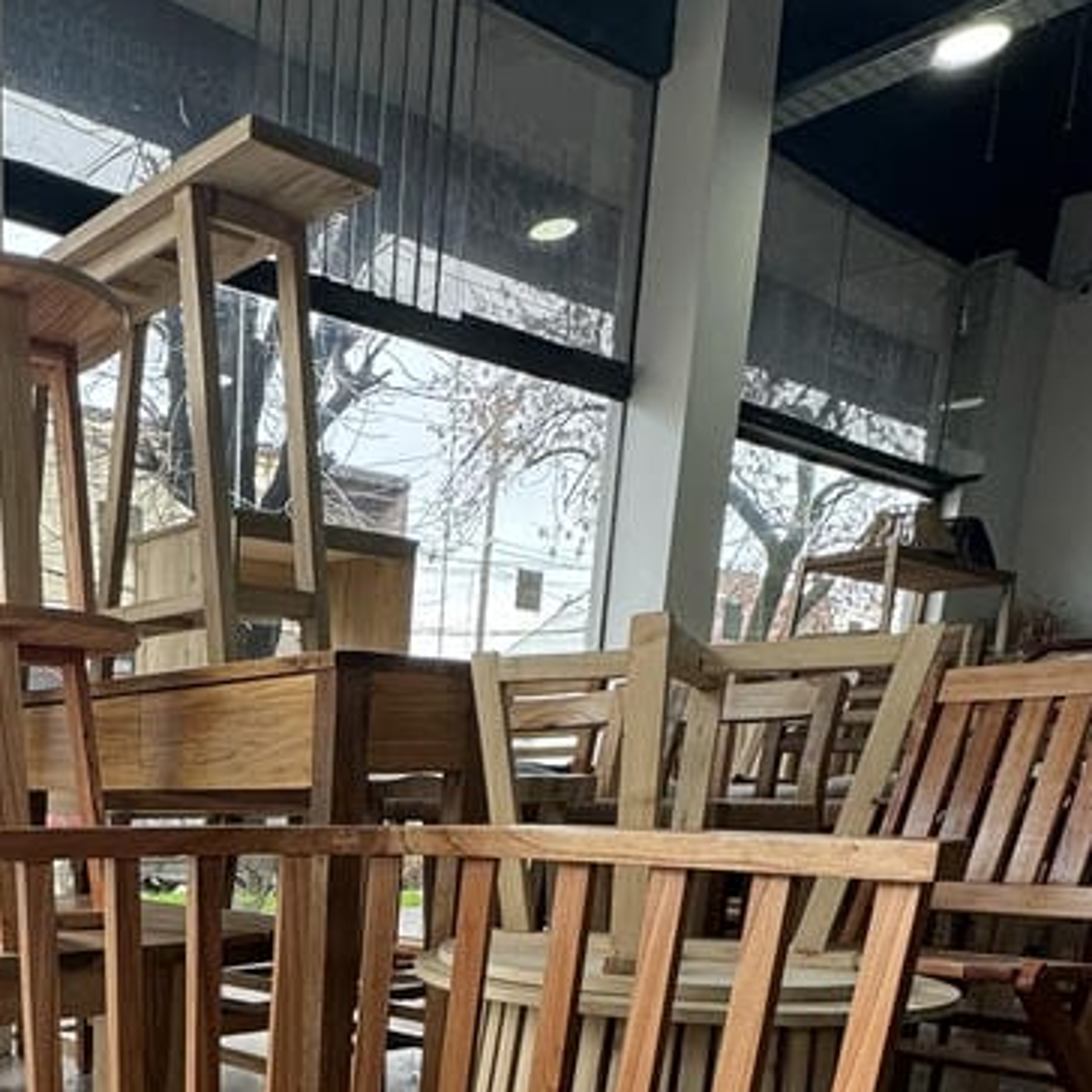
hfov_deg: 43.2
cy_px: 1086
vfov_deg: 42.1
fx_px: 1213
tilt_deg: -13.1
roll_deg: +0.4
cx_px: 60
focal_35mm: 34
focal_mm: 2.22
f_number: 2.2
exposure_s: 1/99
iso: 64
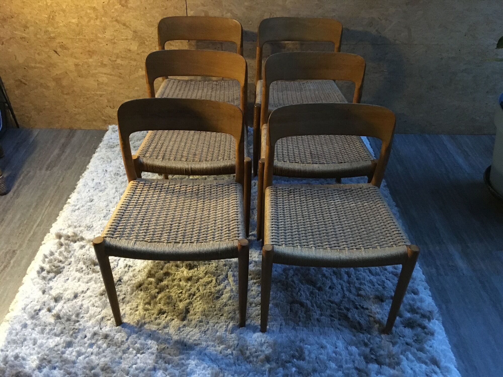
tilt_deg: -38.0
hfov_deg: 61.7
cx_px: 252
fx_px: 421
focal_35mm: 29
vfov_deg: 48.2
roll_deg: -1.6
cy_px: 188
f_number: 2.2
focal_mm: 4.15
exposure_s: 1/17
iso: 320
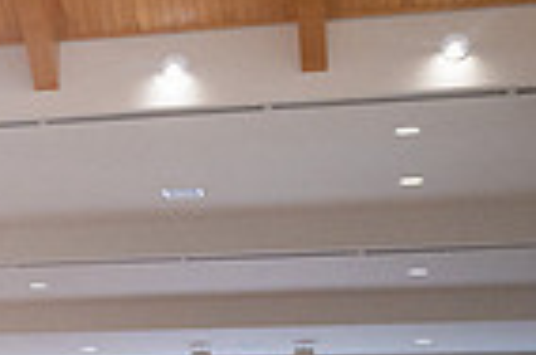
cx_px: -476
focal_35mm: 143
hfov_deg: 12.8
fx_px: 2124
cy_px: 525
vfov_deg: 9.3
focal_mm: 35
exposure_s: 1/200
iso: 1600
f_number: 4
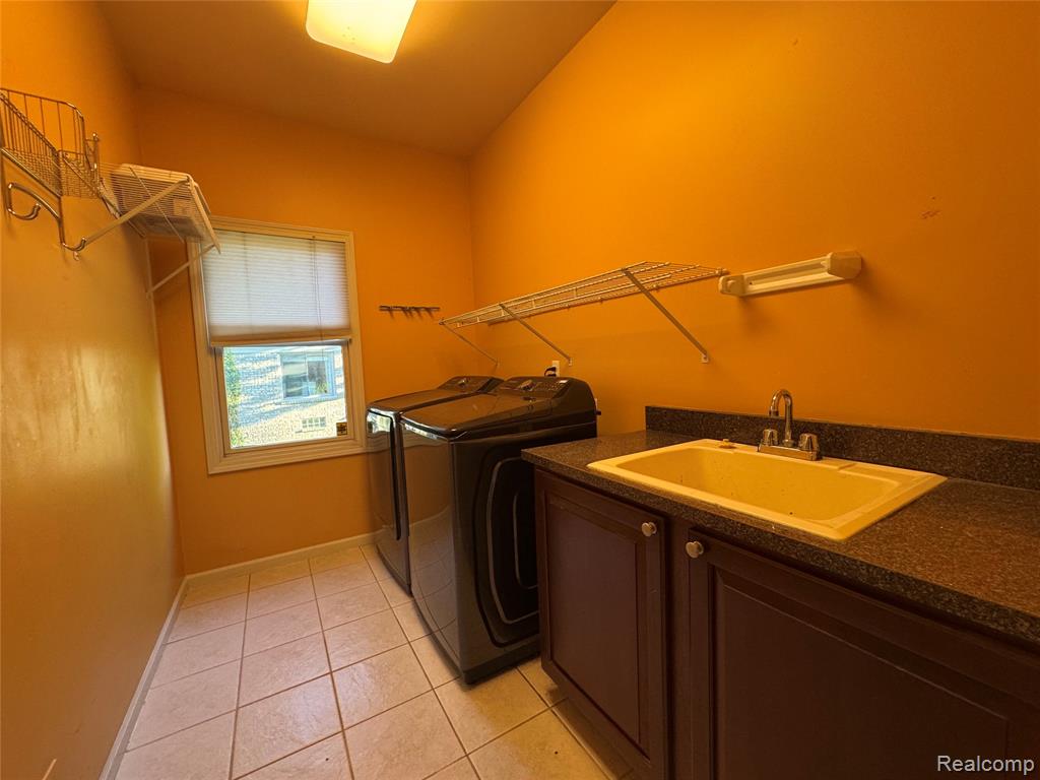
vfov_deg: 85.7
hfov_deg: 102.1
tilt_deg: -3.1
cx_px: 520
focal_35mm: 14
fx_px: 421
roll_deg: +2.8
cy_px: 390
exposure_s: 1/60
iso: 200
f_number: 2.2
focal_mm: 2.22
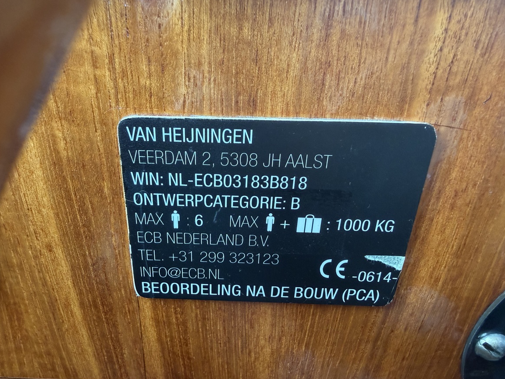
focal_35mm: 25
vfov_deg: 54.9
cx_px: 252
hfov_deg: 69.4
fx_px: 365
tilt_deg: -24.8
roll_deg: -1.3
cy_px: 194
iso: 320
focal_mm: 2.22
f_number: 2.2
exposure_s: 1/116
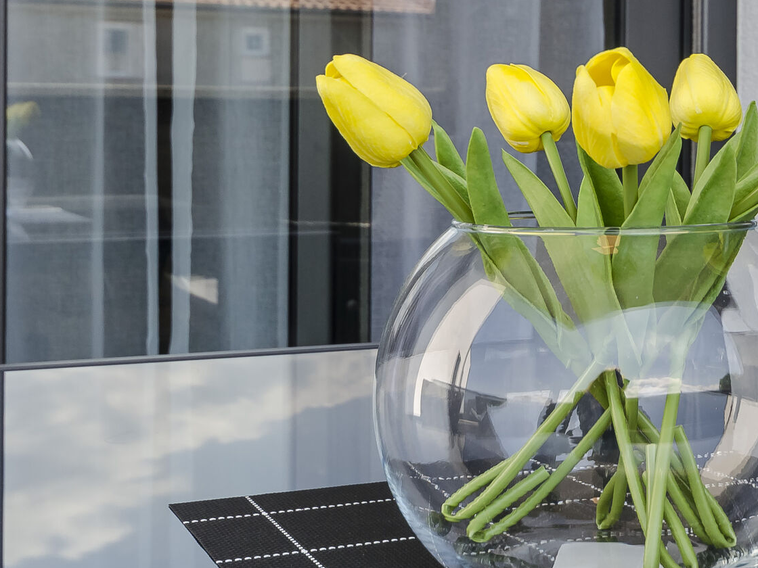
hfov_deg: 26.2
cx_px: 678
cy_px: 137
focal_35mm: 72
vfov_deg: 20.3
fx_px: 1577
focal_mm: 20
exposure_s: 1/250
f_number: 8
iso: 200
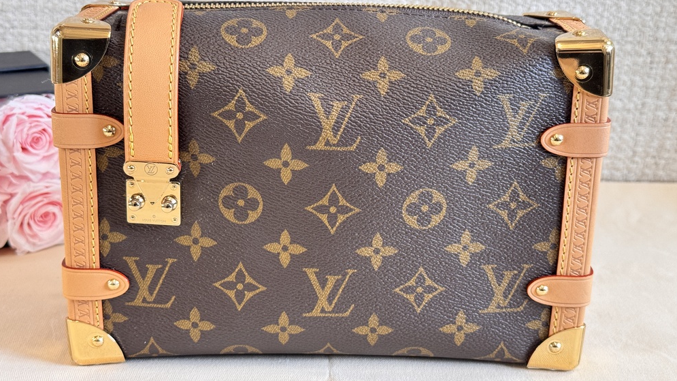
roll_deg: -1.5
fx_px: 951
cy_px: 180
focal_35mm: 53
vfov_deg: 22.6
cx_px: 335
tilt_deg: -17.3
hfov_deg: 39.2
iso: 125
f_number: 1.78
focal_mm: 6.76
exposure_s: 1/50
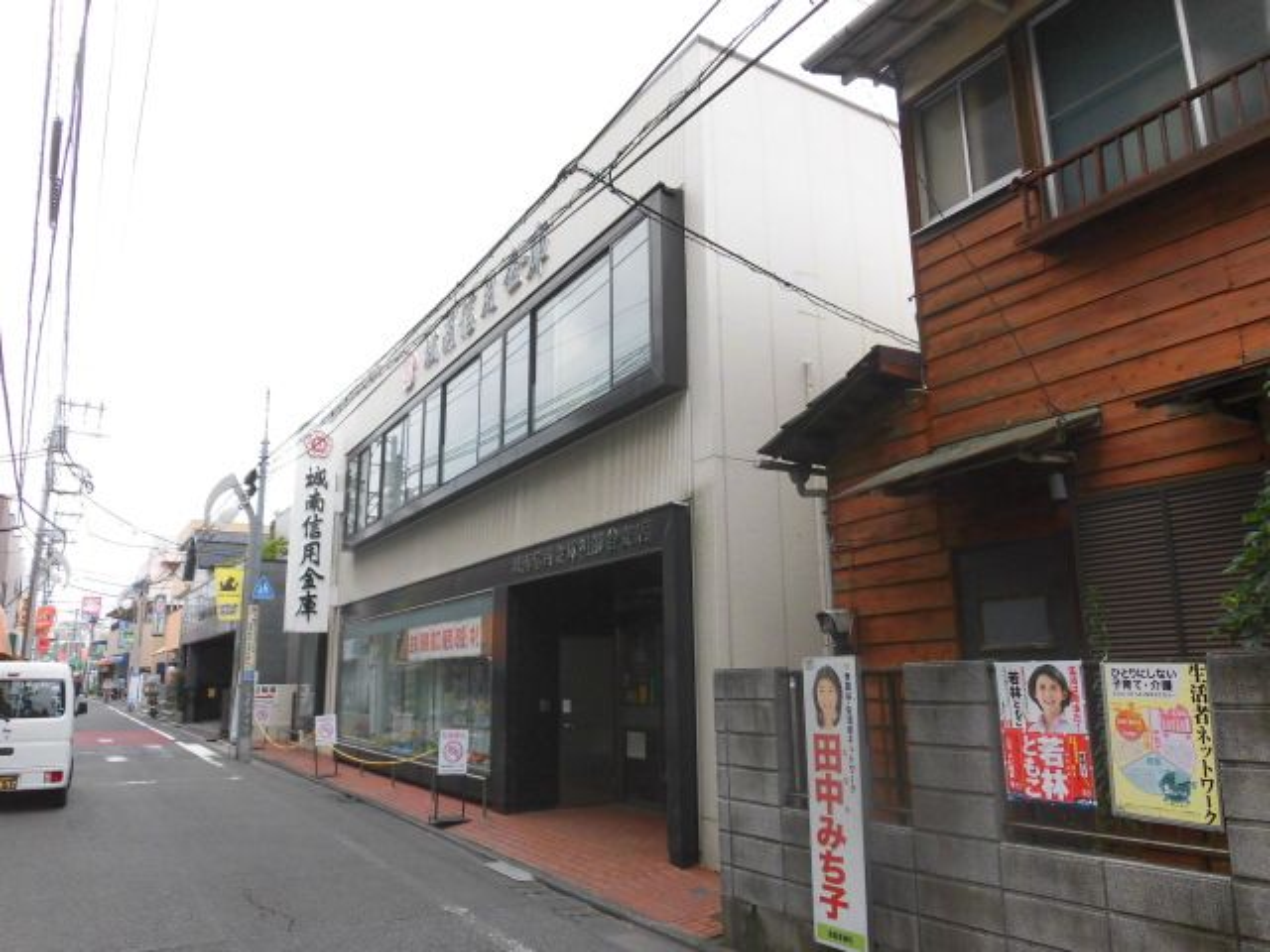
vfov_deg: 56.8
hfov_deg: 71.6
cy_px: 476
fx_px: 881
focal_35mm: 24
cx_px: 635
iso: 100
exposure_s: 1/400
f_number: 3.1
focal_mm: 4.3
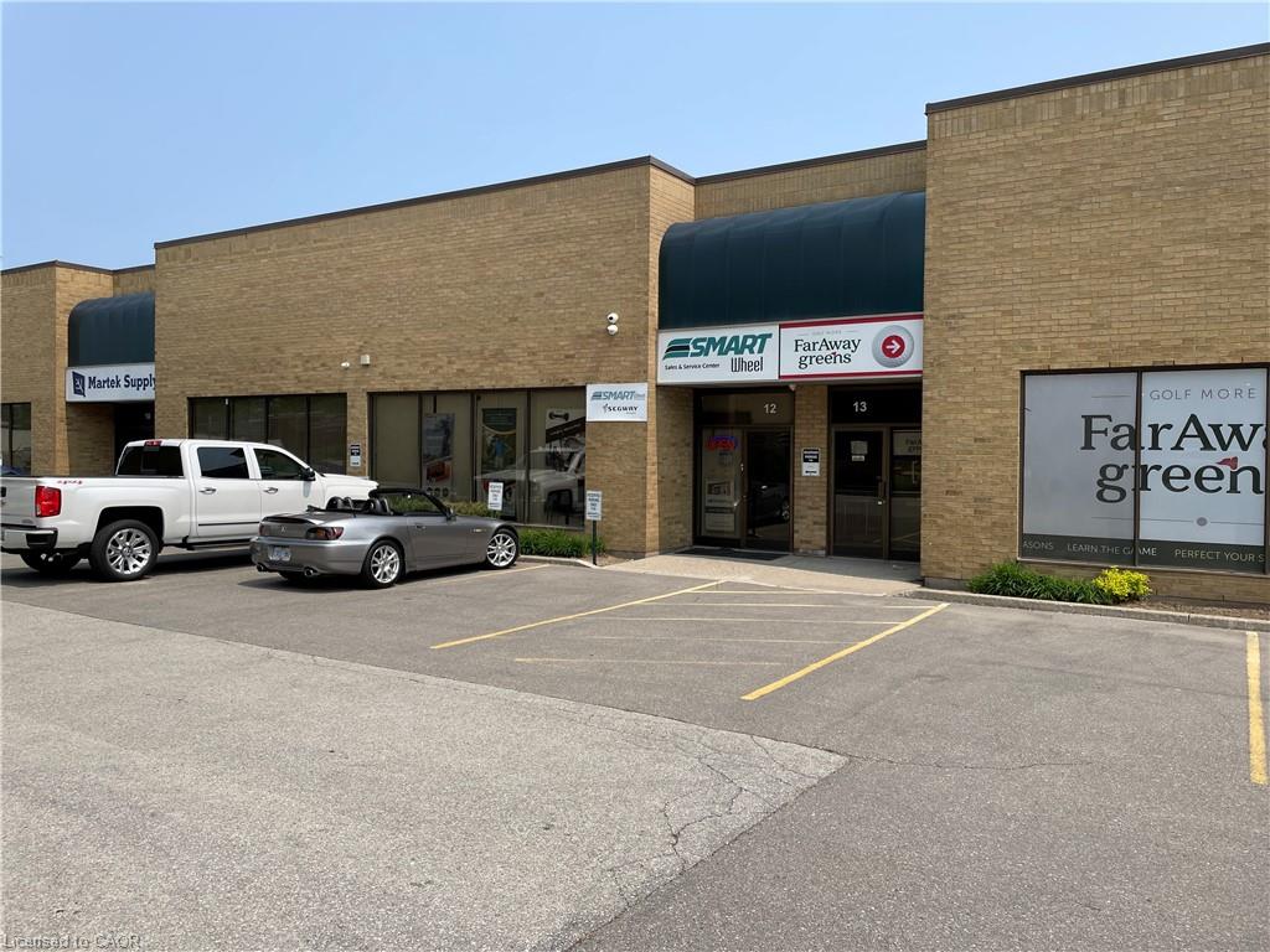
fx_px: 954
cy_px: 476
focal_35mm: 26
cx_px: 635
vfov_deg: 53.1
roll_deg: -0.2
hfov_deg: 67.3
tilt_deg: +1.0
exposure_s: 1/4000
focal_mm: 4.2
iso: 32
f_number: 1.6
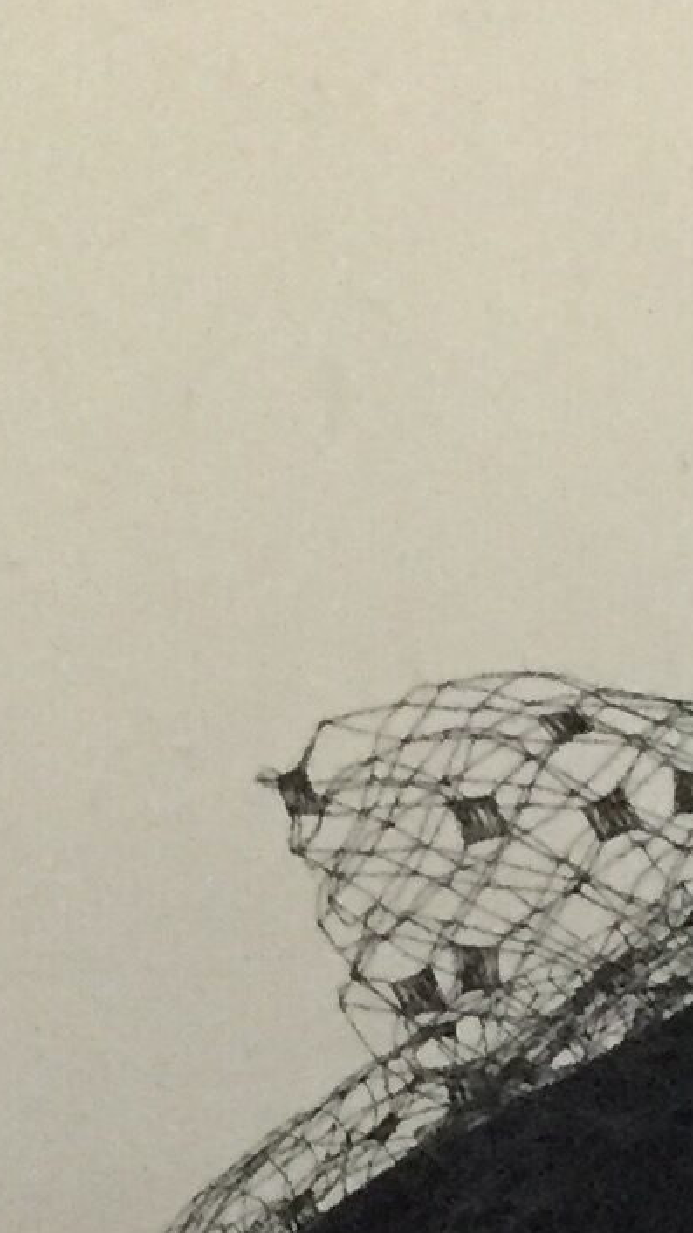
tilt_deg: -39.5
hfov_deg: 7.9
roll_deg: -1.2
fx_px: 4771
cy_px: 2704
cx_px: 1445
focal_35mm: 146
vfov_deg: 12.4
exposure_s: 1/25
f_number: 2.2
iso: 250
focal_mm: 4.15
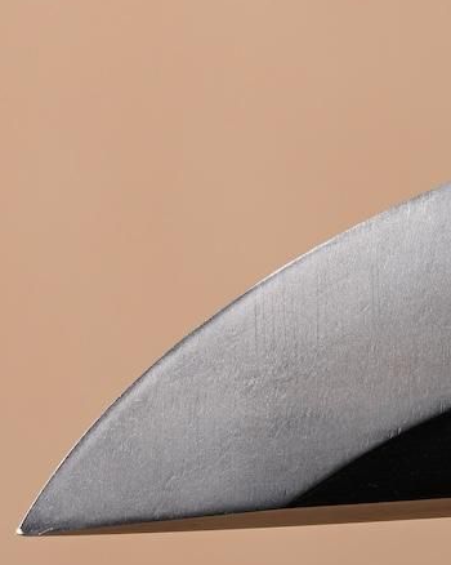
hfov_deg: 3.0
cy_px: 235
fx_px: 8640
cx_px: 590
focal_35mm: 518
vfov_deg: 3.7
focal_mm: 115
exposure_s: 1/3
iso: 110
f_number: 6
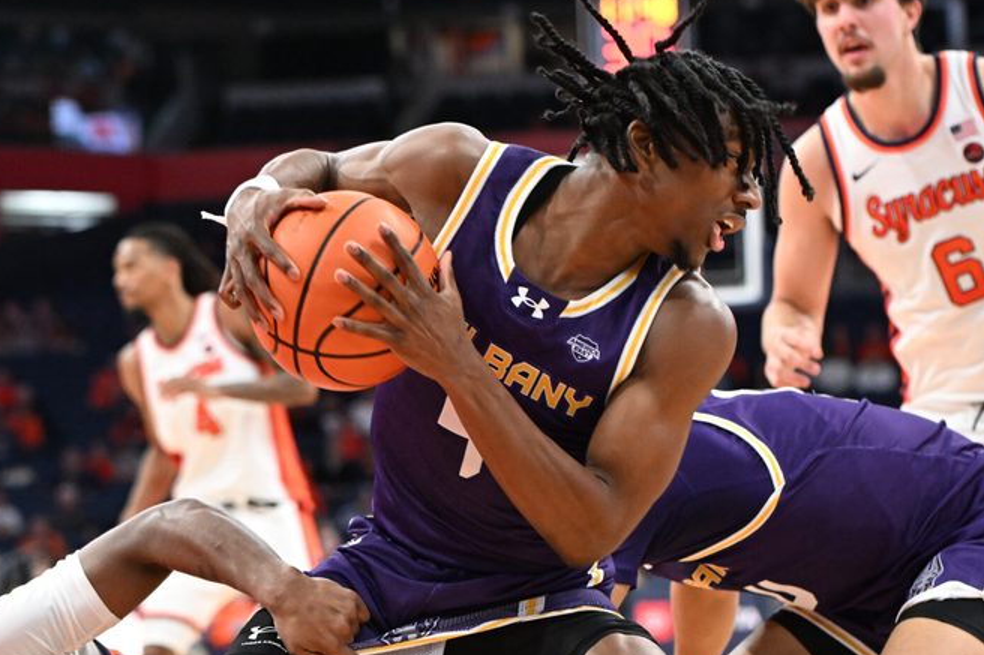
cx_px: 446
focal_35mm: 150
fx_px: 4099
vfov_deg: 9.1
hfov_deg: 13.7
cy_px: 579
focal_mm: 82
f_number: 3.2
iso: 5000
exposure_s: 1/1250
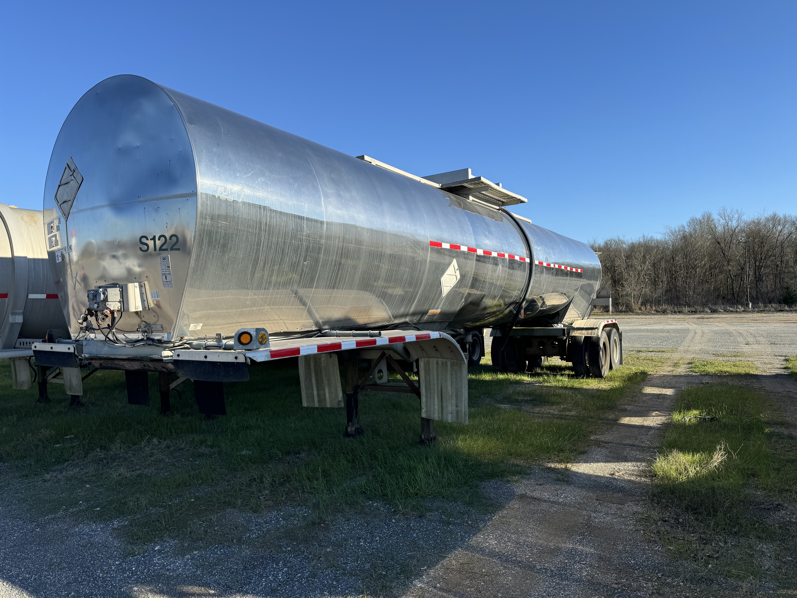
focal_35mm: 24
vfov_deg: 56.8
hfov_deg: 71.6
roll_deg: +1.4
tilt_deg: +1.0
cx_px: 398
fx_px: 553
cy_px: 299
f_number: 1.78
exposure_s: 1/2710
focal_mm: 6.76
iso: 80
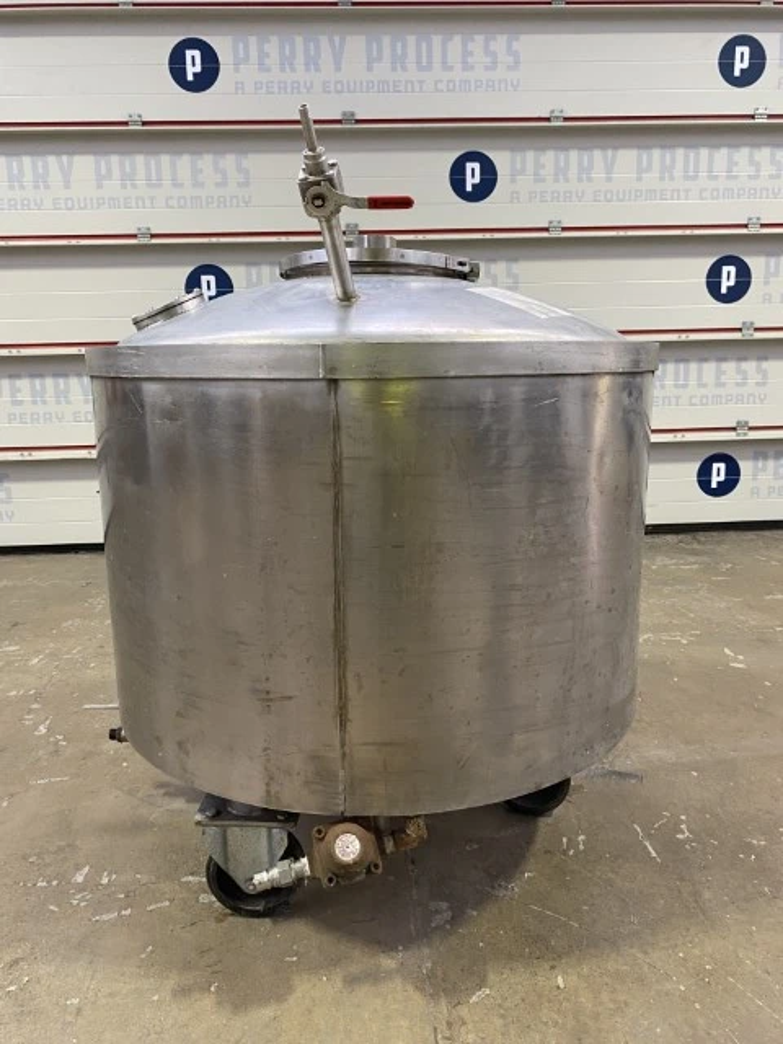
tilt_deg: -10.7
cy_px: 522
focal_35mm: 26
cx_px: 392
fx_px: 784
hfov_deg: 53.1
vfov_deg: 67.3
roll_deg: +1.9
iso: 200
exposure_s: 1/60
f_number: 1.8
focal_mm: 4.25
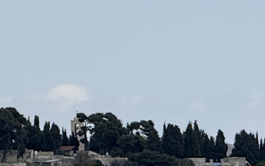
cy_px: 300
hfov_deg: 3.2
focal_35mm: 644
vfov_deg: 2.0
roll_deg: +0.6
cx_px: 548
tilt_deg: -1.7
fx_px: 4652
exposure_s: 1/3195
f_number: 2.8
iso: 64
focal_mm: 15.66
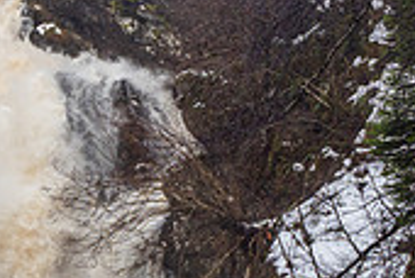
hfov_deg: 22.1
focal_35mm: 85
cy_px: 233
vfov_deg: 16.0
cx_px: -81
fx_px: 982
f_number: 4
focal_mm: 12
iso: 200
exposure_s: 1/200
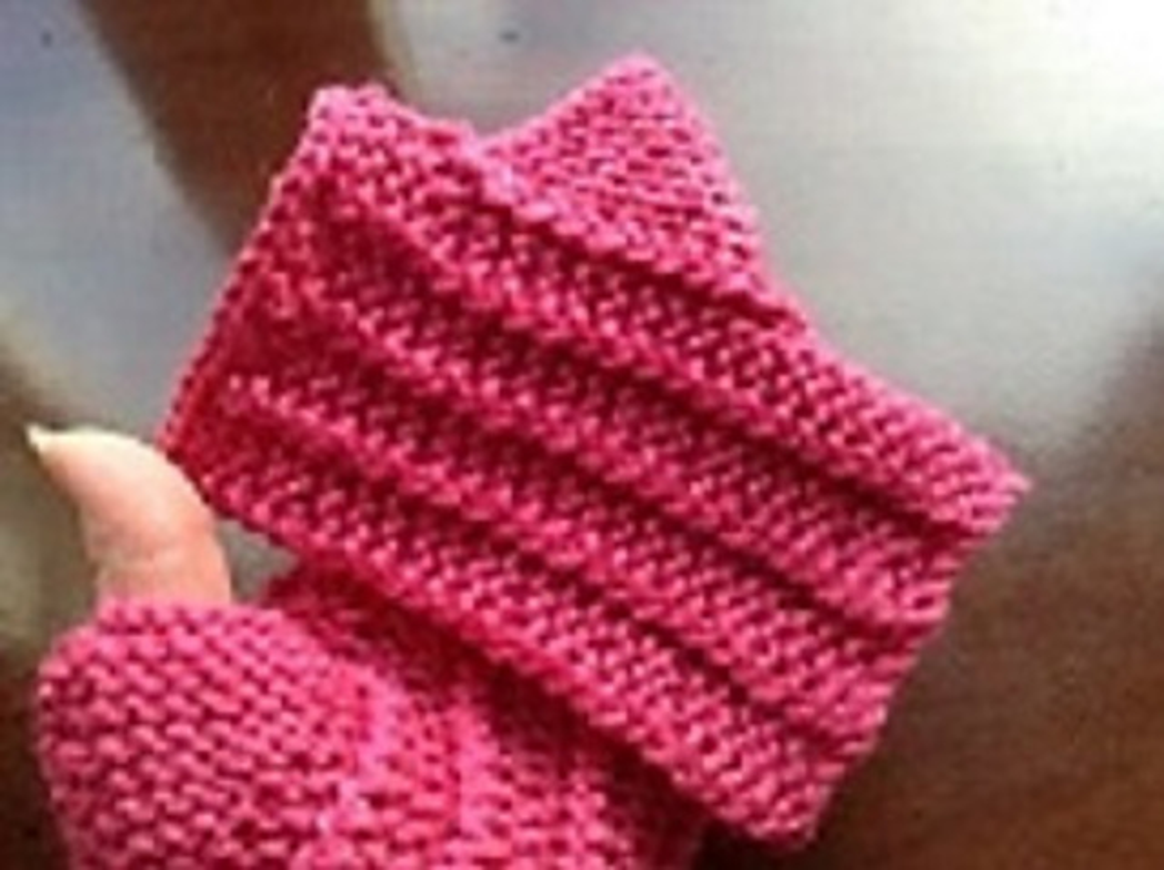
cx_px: 582
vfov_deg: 42.8
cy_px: 435
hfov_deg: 55.4
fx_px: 1108
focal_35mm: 33
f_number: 2.4
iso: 32
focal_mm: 3.3
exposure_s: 1/60
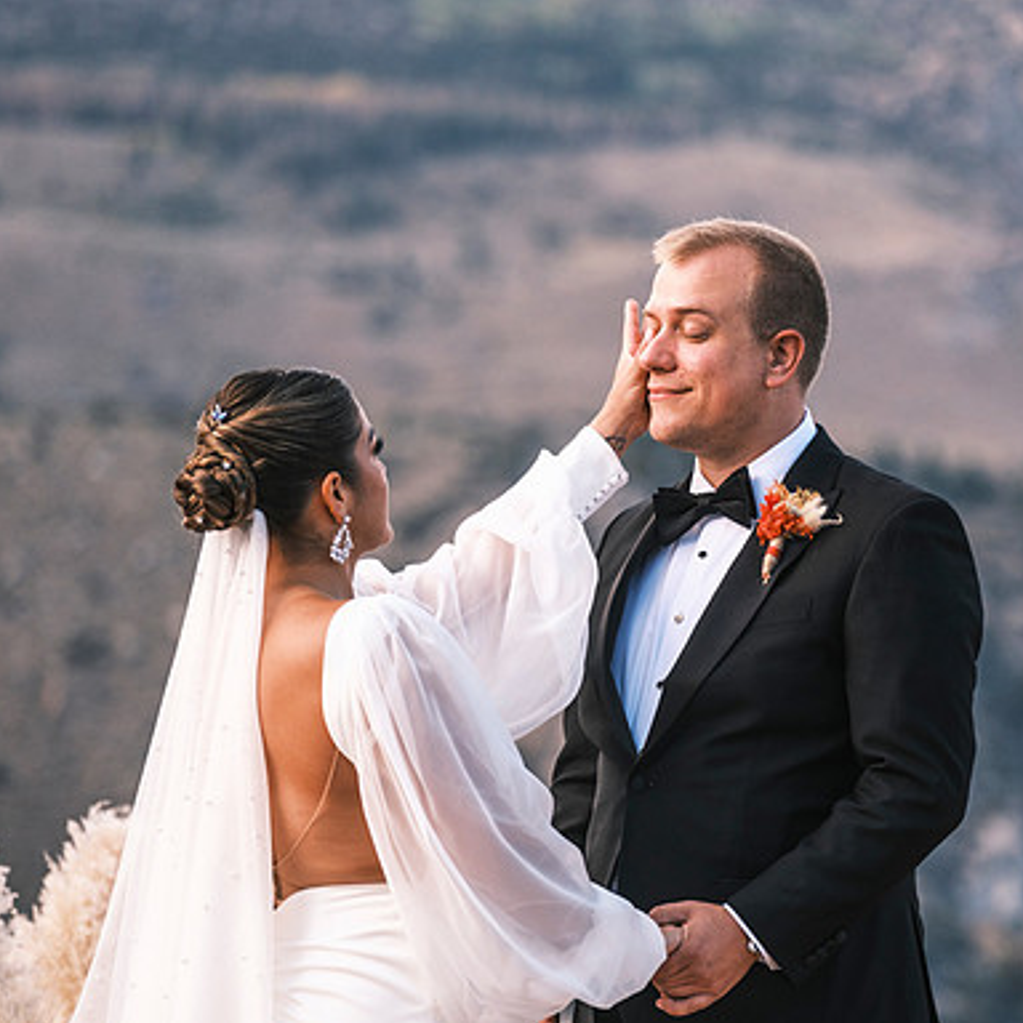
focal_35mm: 239
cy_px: 513
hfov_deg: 7.3
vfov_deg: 7.3
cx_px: 655
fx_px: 7991
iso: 400
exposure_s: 1/1250
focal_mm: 124.3
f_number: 2.8
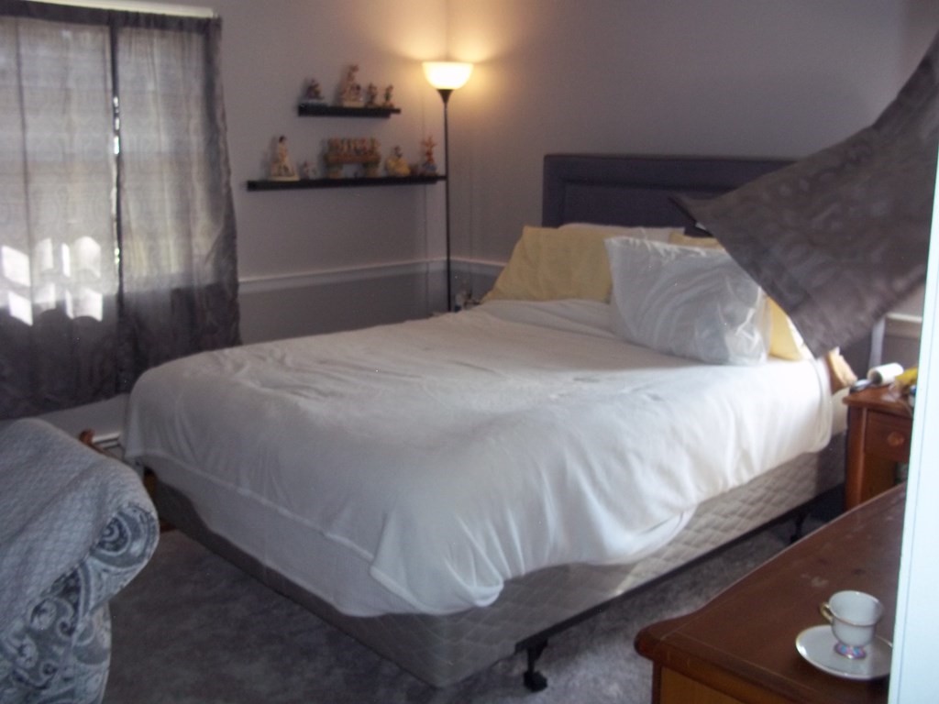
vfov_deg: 39.7
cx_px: 470
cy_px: 352
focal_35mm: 36
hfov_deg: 51.4
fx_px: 977
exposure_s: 1/30
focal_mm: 6.5
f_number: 3.1
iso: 160
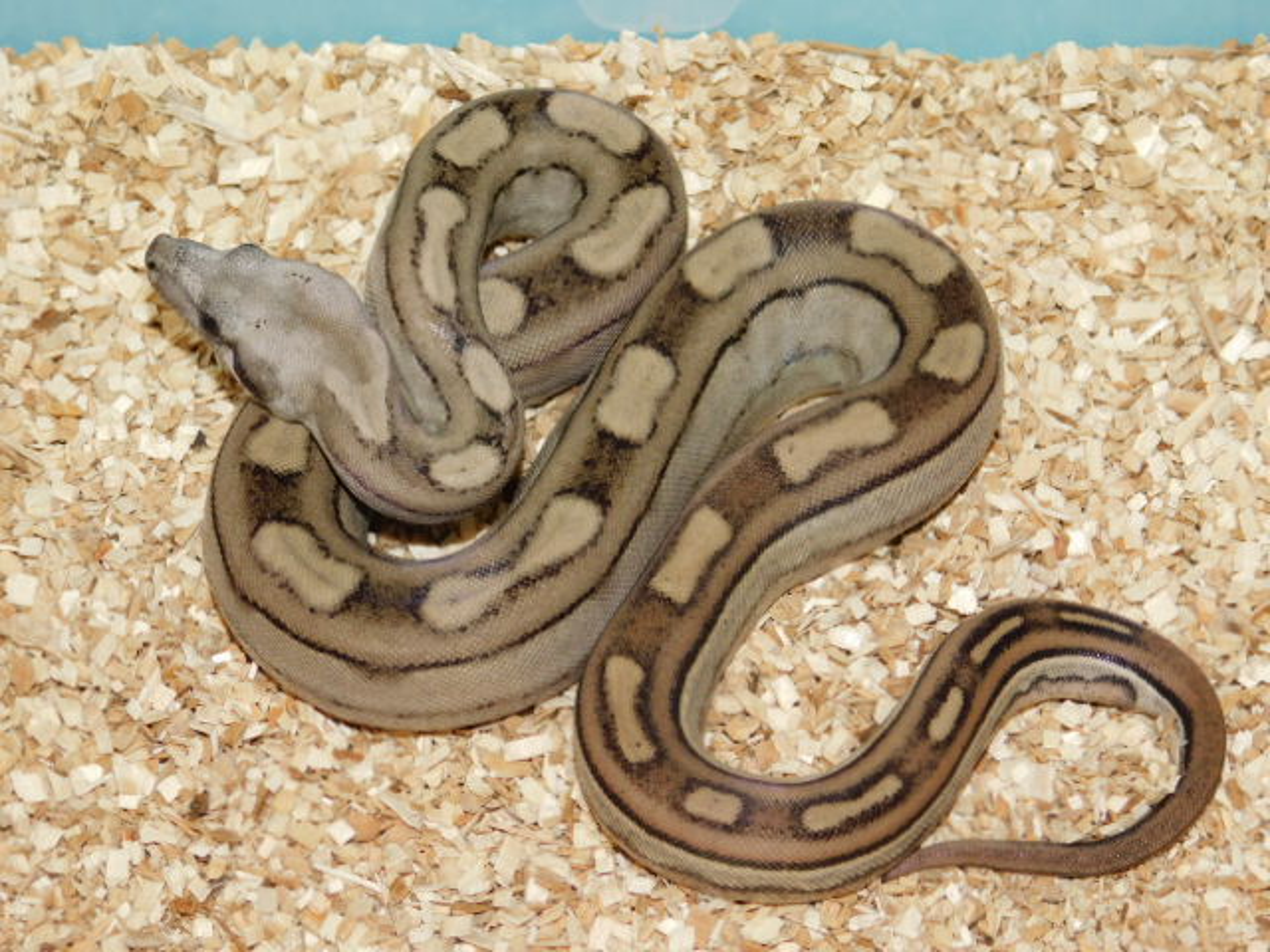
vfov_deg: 14.9
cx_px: 635
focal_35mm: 99
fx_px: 3632
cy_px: 476
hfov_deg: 19.8
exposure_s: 1/60
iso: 200
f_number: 4.6
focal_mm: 17.6
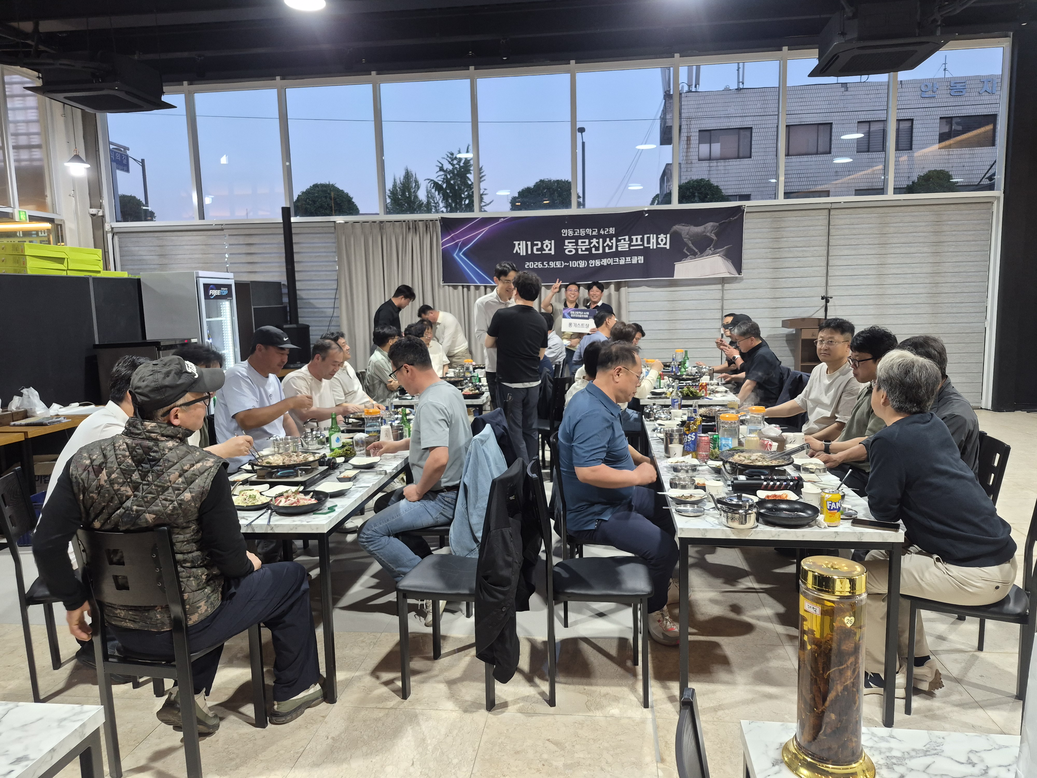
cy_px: 389
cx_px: 518
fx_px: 689
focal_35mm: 23
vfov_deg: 58.9
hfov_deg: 73.9
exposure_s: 1/120
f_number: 1.8
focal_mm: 5.4
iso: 250
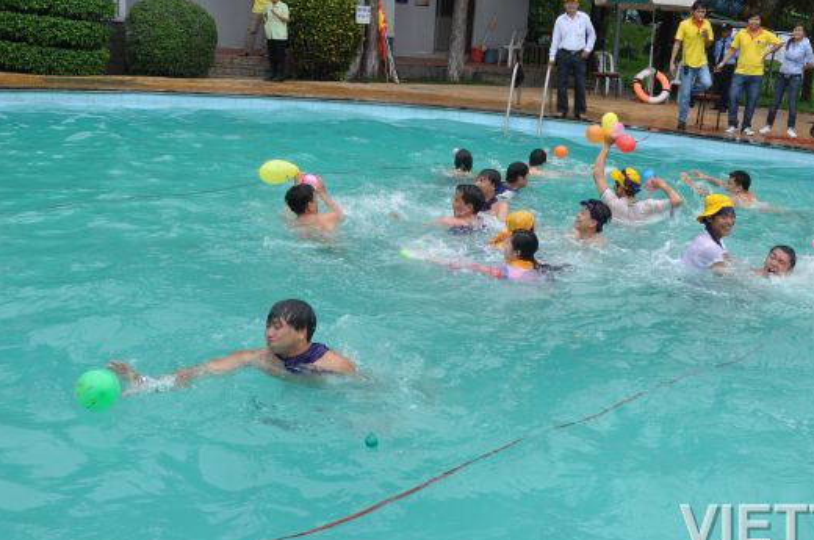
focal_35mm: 45
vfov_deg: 29.7
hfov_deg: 43.3
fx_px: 1016
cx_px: 506
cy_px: 225
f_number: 11
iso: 200
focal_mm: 24
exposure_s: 1/125
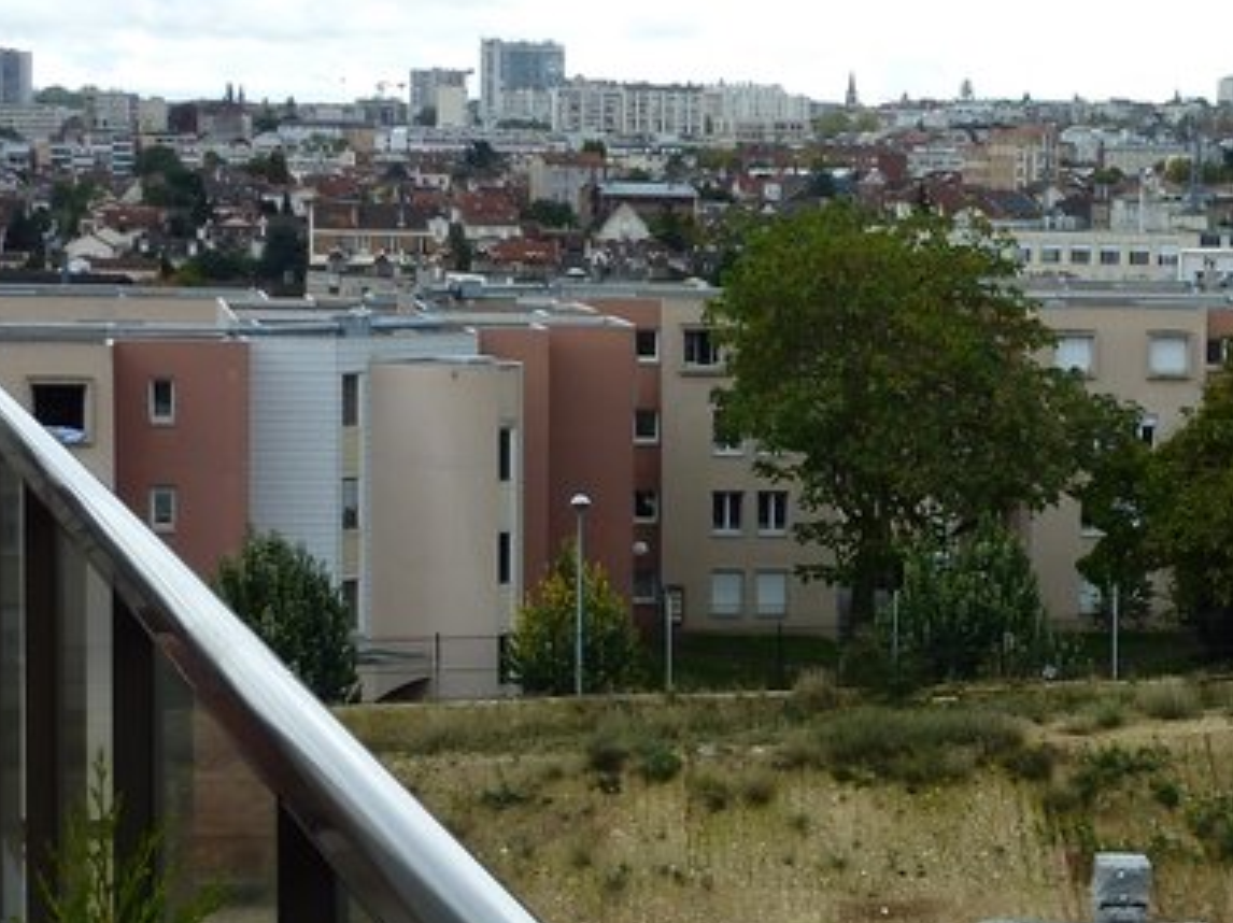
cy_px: 739
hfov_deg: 17.9
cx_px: 1117
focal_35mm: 108
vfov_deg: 13.6
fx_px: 3844
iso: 80
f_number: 3.9
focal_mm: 9.1
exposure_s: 1/125
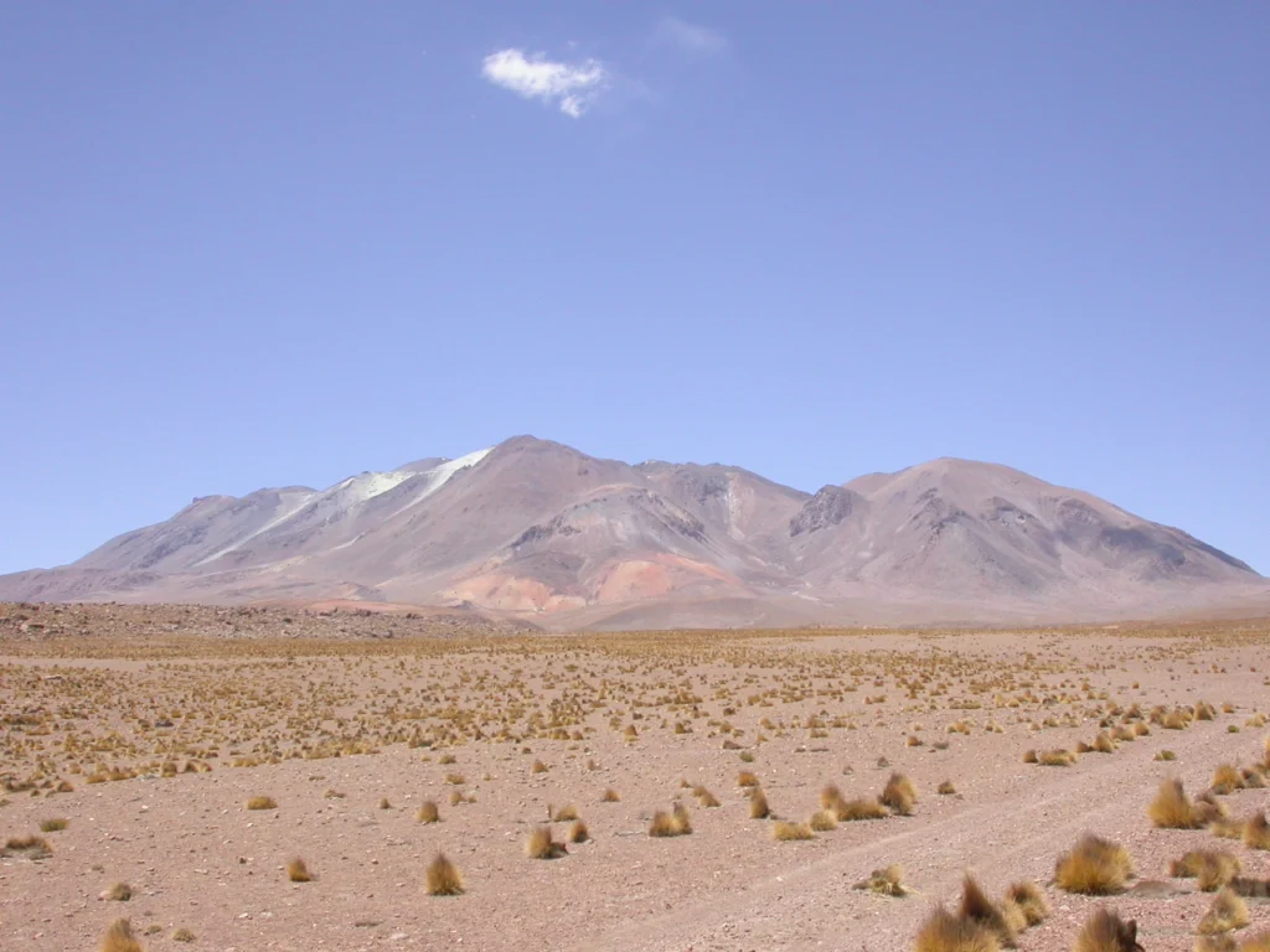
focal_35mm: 51
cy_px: 476
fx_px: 1871
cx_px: 635
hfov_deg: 37.5
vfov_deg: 28.6
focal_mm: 10.7
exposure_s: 1/388
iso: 100
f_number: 6.6
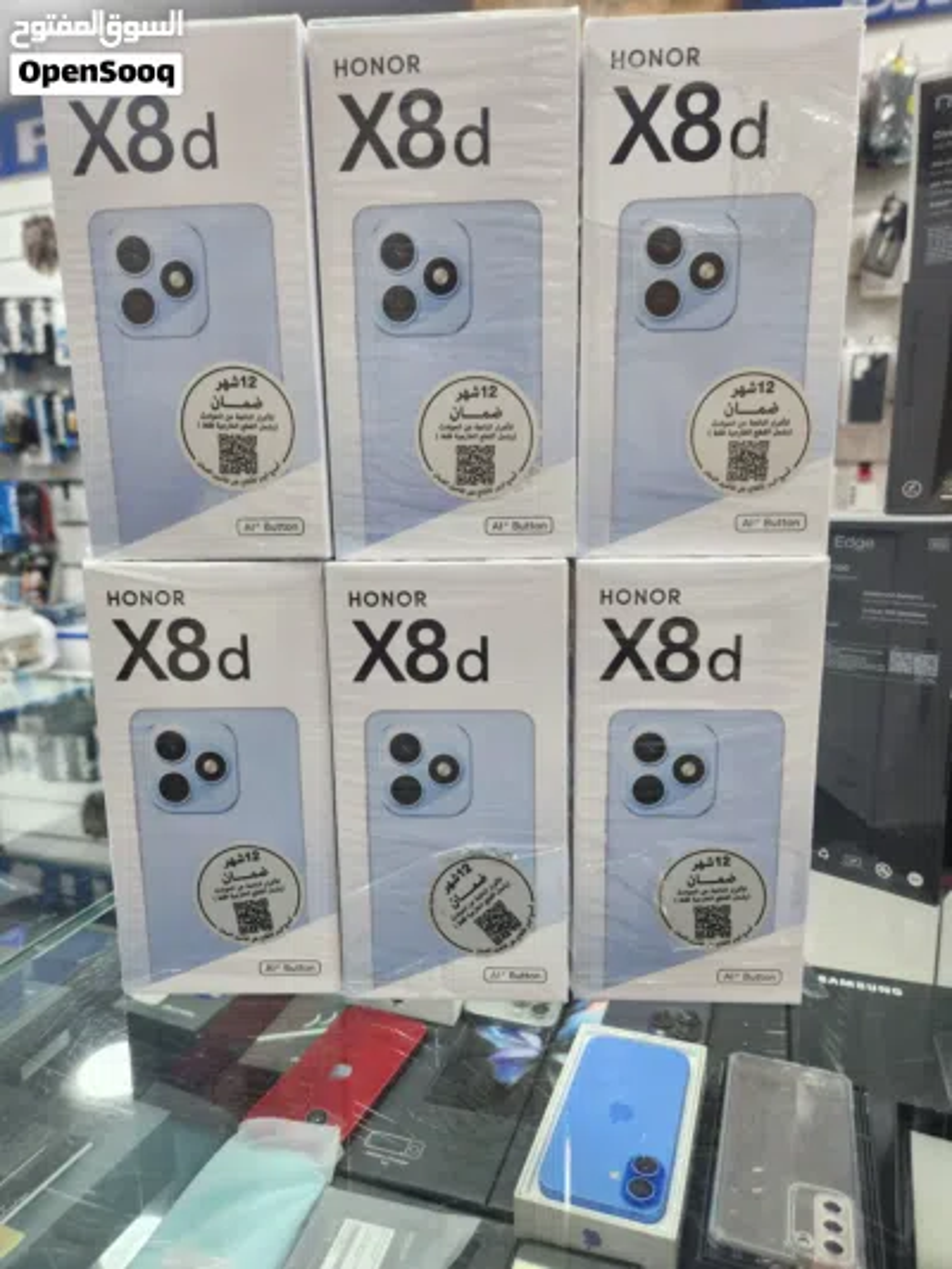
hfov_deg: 58.9
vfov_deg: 73.9
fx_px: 843
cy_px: 634
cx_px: 476
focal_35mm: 23
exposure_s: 1/180
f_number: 1.8
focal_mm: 5.4
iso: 100
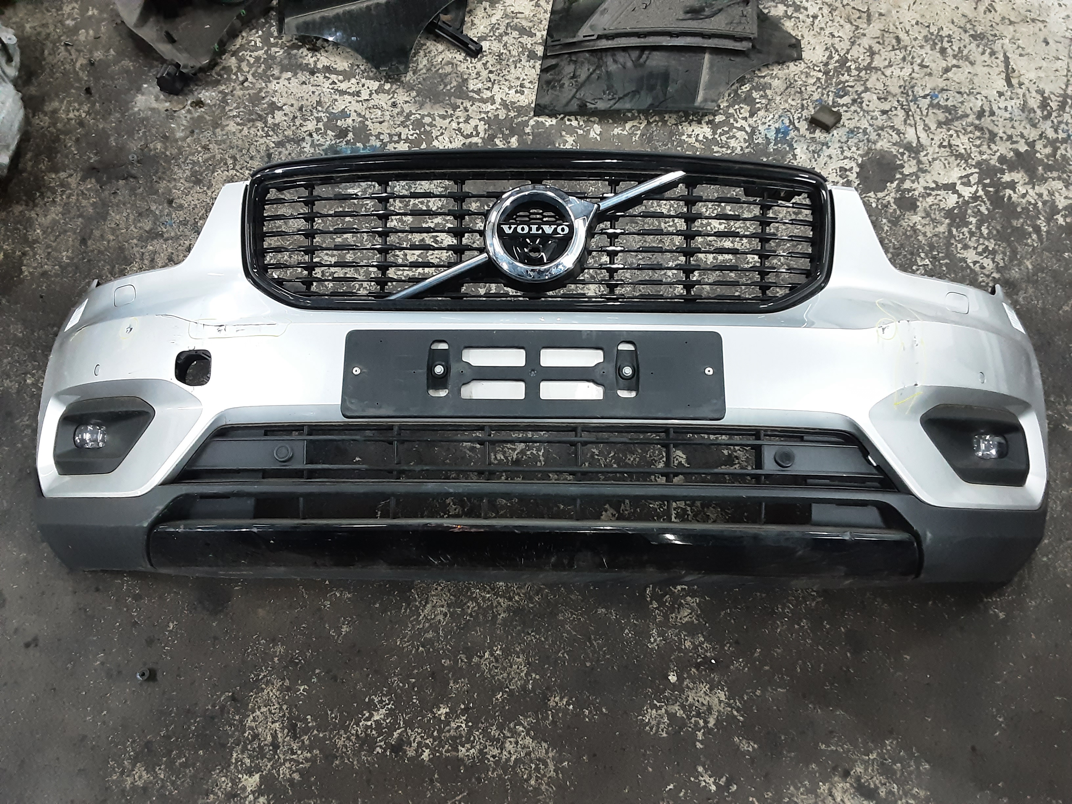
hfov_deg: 65.3
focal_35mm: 27
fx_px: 836
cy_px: 402
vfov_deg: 51.4
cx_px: 536
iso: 250
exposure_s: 1/25
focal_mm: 2.91
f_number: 1.9
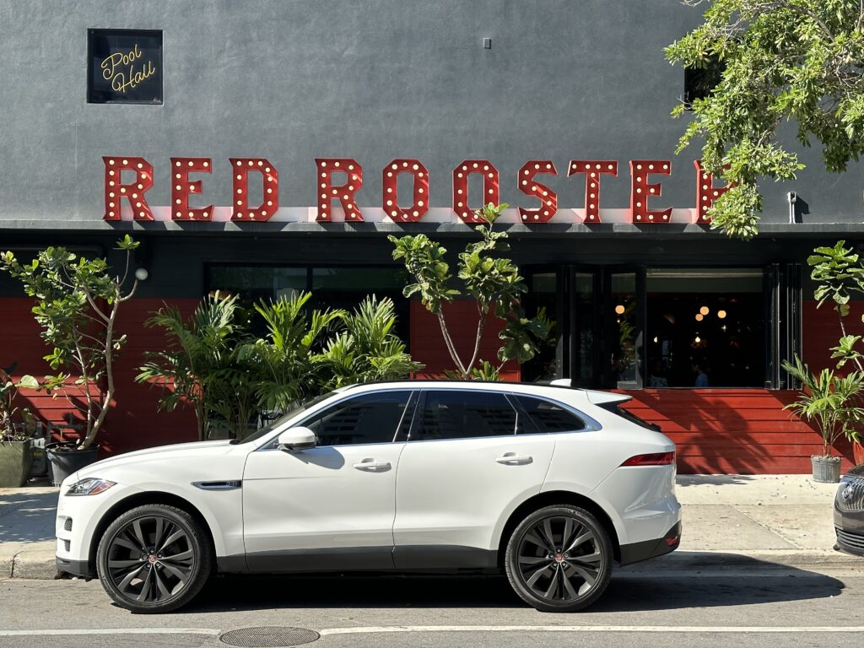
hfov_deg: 39.7
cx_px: 432
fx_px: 1198
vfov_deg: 30.3
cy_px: 324
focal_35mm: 48
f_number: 1.78
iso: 64
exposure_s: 1/1475
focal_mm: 6.86
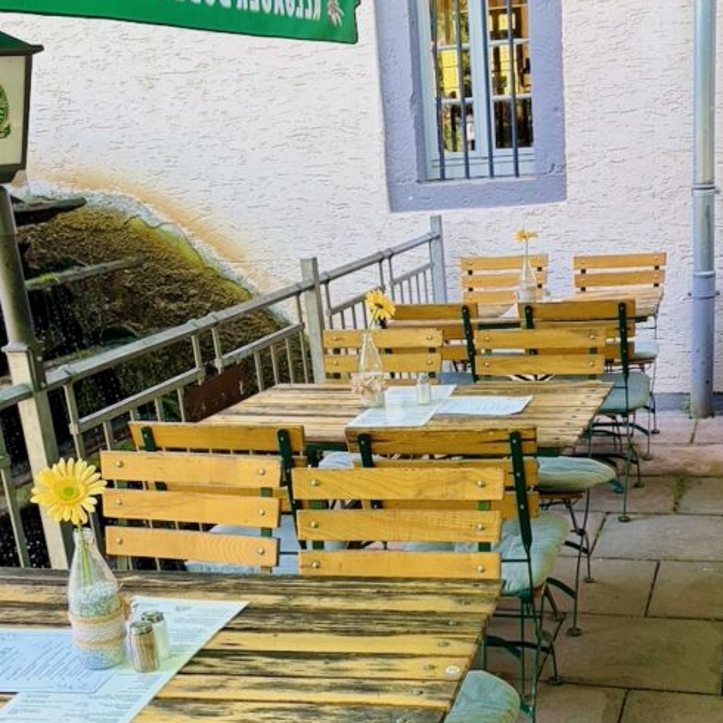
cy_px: 528
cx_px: 449
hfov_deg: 35.2
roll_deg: +3.9
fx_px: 1134
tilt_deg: -17.7
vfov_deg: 34.7
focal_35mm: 48
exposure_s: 1/121
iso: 100
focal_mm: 5.96
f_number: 1.6
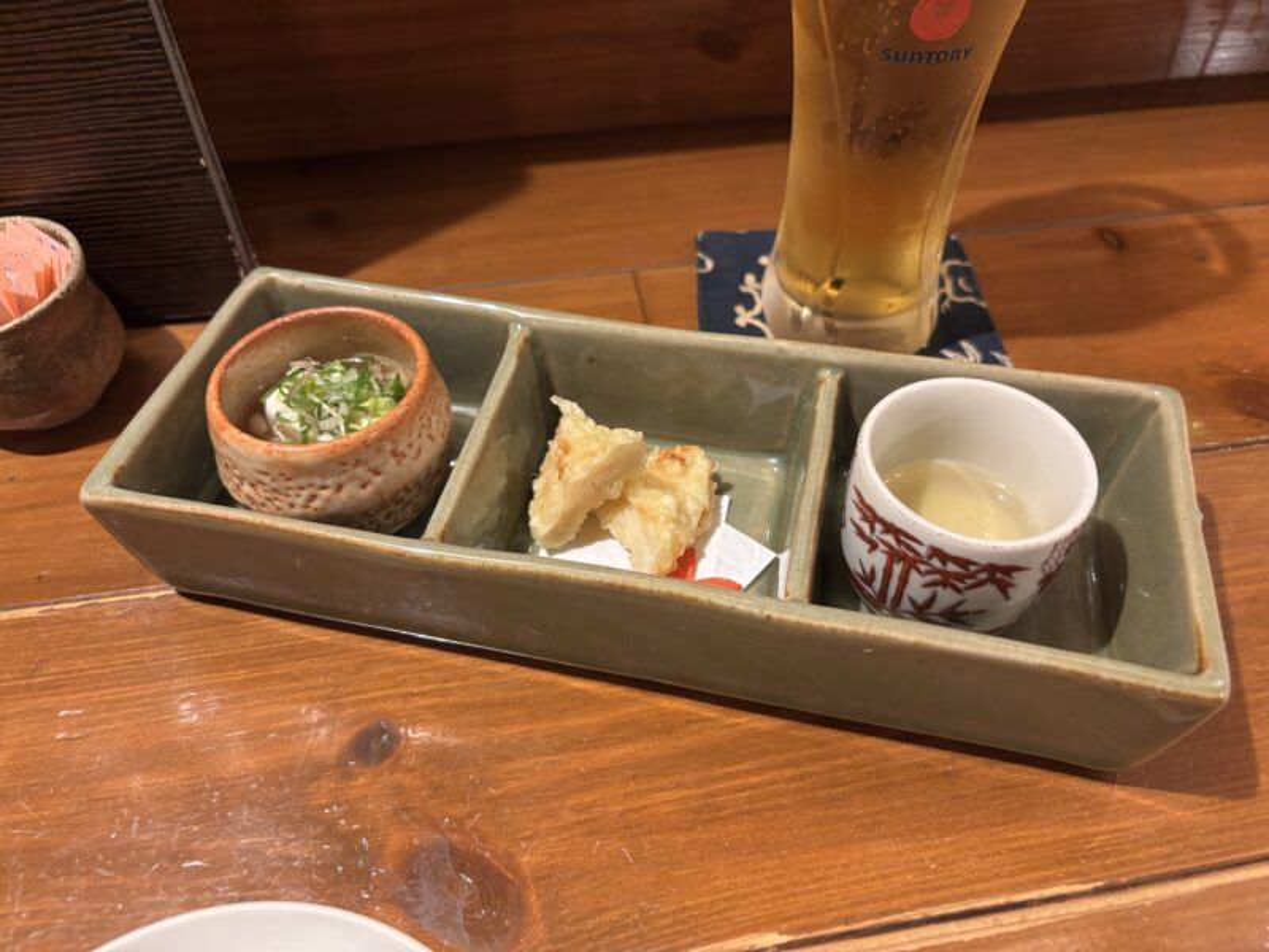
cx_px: 634
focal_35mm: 26
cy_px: 476
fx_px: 953
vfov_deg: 53.1
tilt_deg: -48.4
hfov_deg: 67.3
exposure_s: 1/33
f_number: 1.6
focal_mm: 5.96
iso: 500
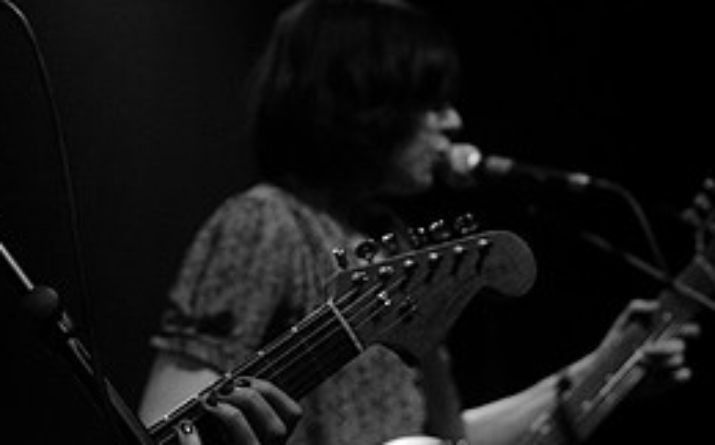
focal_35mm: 119
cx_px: 33
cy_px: 99
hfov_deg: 17.2
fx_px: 2319
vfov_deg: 10.9
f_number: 2.8
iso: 2000
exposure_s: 1/80
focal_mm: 35
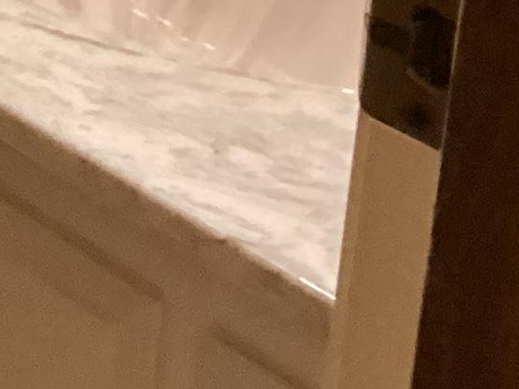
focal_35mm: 173
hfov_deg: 10.3
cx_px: -607
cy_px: -257
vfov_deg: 8.3
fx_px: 2595
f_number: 2.4
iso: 640
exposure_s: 1/30
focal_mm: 3.3
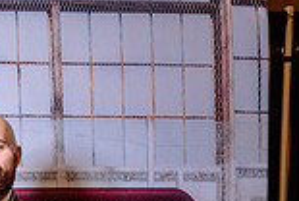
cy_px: 339
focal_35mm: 114
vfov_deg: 11.4
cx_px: -25
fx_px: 949
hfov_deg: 17.3
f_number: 3.5
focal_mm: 30.5
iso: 500
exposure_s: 1/200
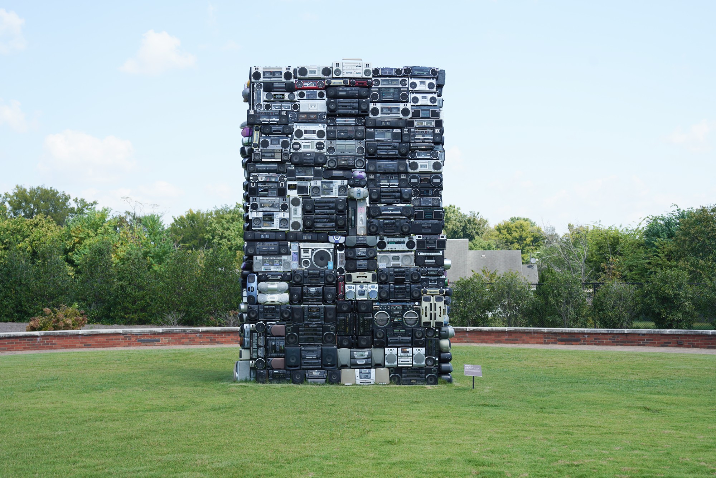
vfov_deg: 28.1
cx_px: 358
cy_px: 239
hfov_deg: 41.1
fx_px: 955
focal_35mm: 48
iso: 100
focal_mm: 48
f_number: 5.6
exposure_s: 1/100
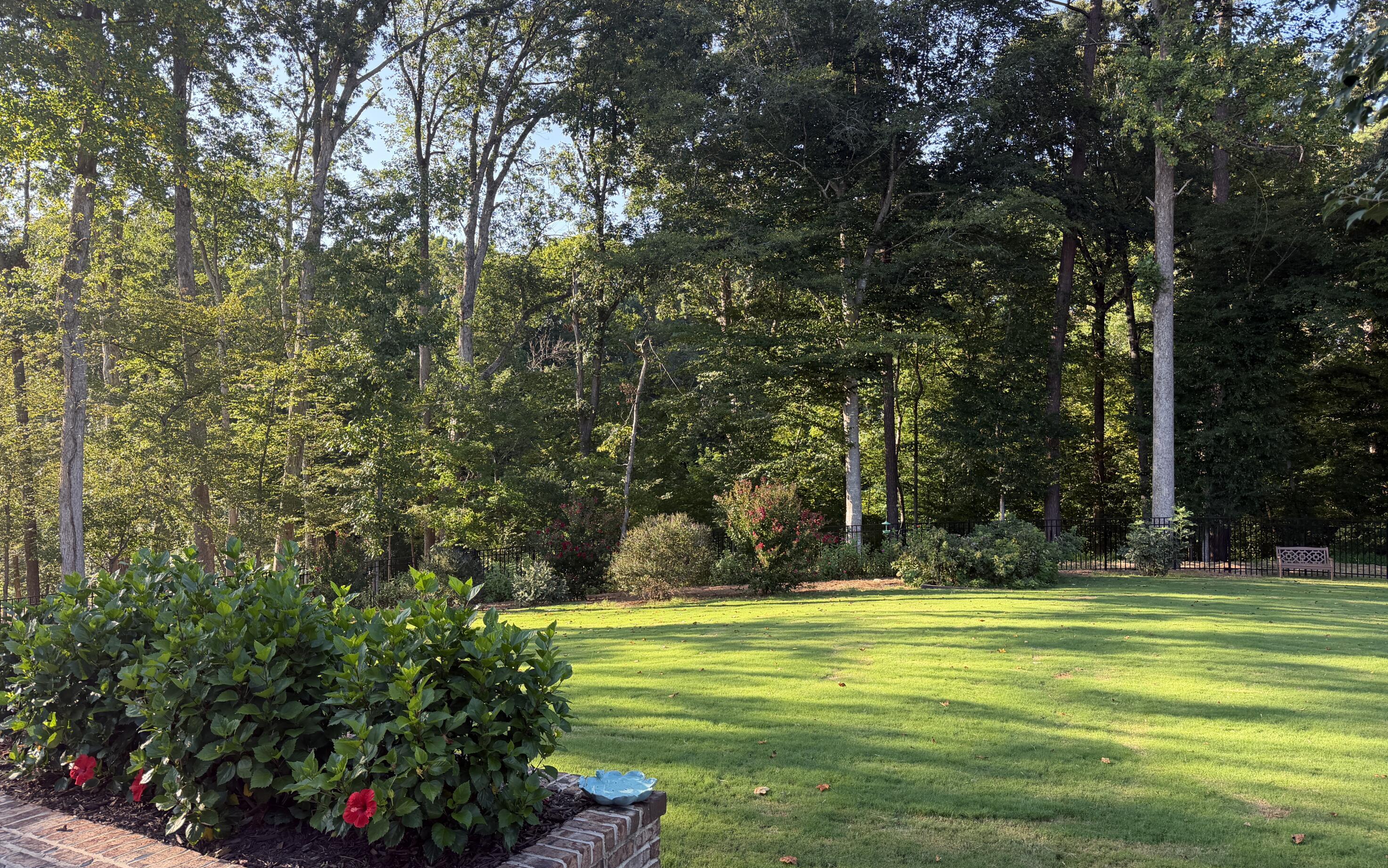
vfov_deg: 47.6
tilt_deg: -0.2
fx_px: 984
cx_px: 693
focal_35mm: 26
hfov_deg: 70.4
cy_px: 418
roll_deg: +0.4
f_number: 1.78
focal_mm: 6.76
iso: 100
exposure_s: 1/584
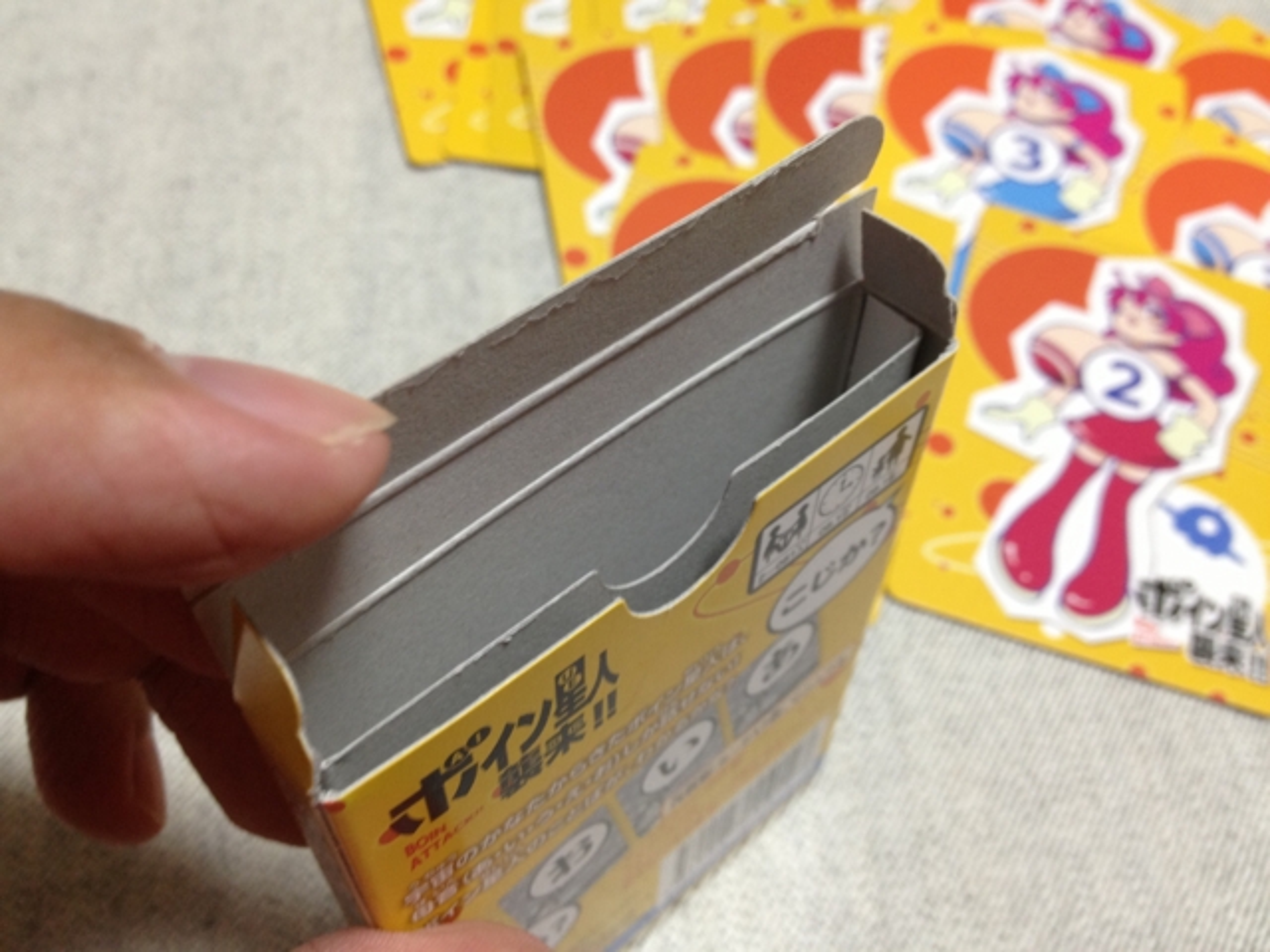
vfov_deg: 40.7
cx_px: 635
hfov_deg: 52.6
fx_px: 1284
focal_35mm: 35
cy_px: 476
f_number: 2.4
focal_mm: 4.28
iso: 100
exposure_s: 1/20
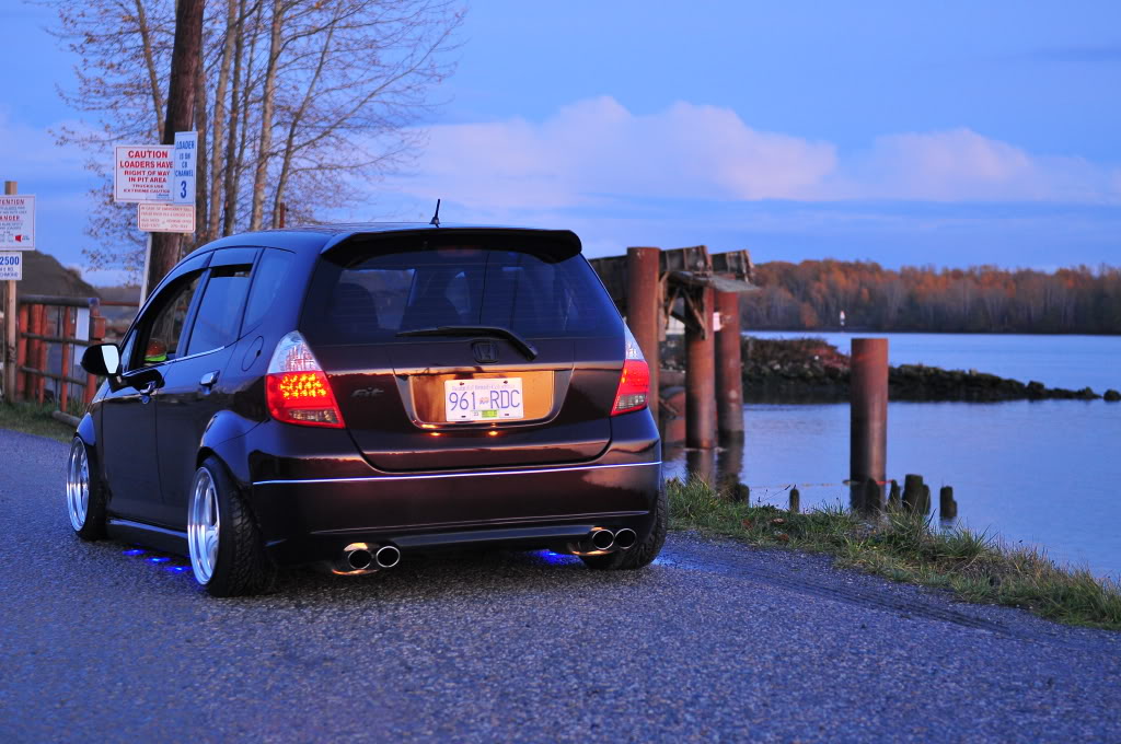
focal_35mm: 75
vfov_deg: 18.1
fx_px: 2332
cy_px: 372
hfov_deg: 27.0
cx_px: 560
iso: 640
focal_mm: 50
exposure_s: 1/60
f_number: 2.8
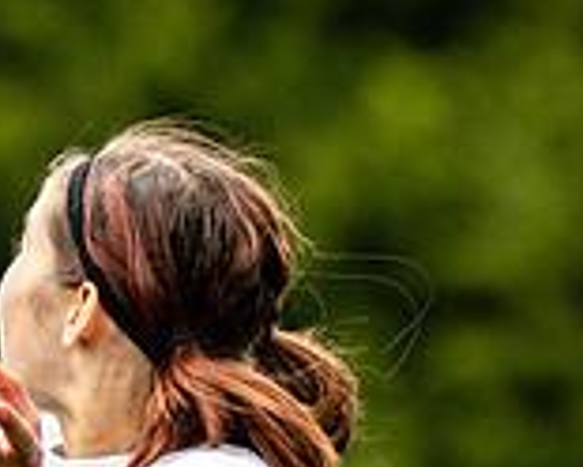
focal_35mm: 1407
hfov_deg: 1.4
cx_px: 49
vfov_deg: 1.1
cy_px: 180
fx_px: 24277
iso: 720
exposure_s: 1/6400
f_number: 2.8
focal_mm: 200
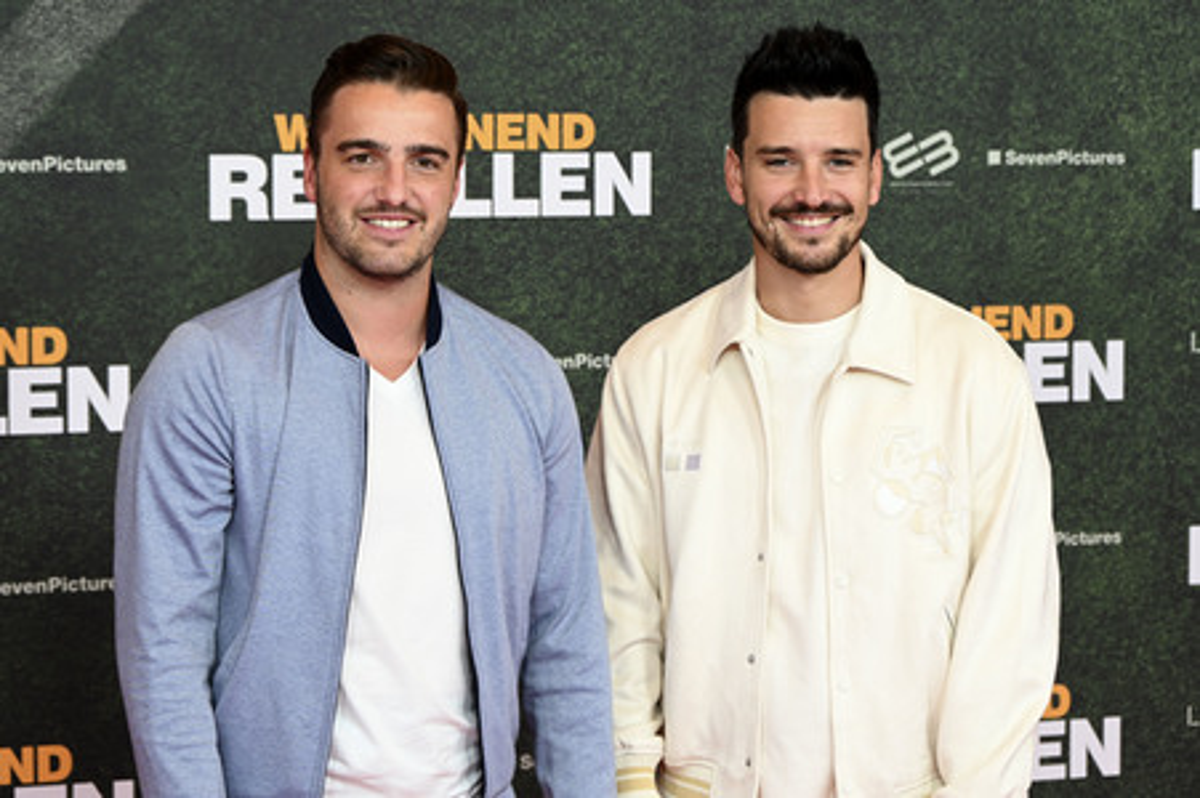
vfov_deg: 16.0
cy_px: 399
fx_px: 2831
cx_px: 600
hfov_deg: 23.9
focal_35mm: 85
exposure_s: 1/200
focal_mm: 85
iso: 1000
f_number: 6.3
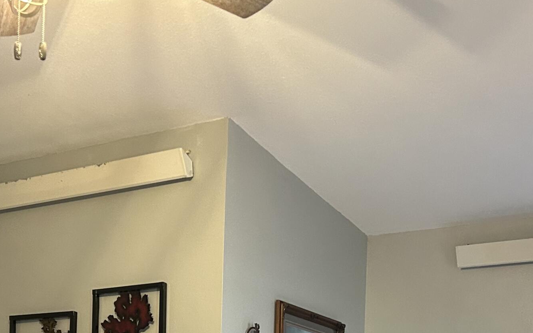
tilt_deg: +2.5
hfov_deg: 32.8
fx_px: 900
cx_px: 206
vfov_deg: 19.3
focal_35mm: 62
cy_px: 434
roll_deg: -0.7
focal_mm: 5.7
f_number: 1.5
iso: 400
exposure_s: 1/60
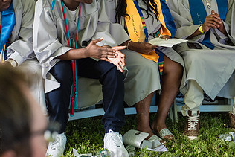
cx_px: 142
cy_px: 31
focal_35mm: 110
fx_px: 718
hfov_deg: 18.6
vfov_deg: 12.4
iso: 2500
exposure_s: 1/400
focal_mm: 60
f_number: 4
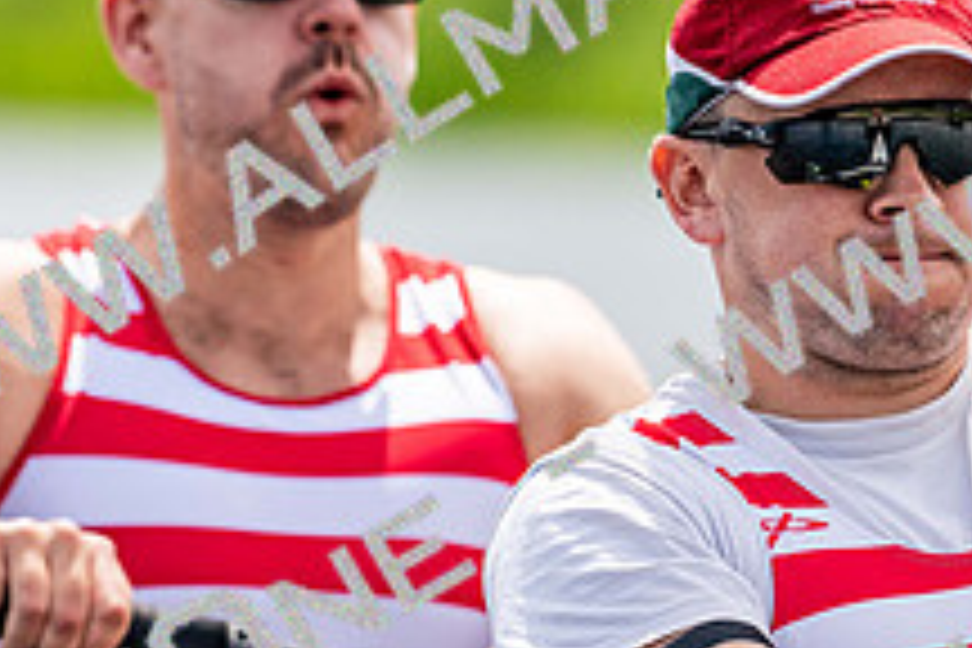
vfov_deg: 1.3
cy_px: 484
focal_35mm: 1072
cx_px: 342
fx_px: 28942
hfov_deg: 1.9
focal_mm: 400
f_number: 4.5
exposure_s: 1/2500
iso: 360
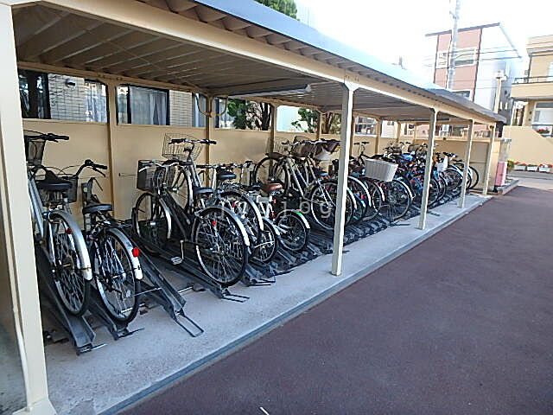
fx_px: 335
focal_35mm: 21
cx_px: 276
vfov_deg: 63.4
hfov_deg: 79.0
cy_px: 208
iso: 200
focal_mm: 3.7
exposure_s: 1/60
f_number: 3.5
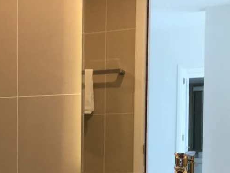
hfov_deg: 26.6
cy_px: 160
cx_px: 12
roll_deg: -1.6
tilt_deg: -0.8
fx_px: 465
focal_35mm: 70
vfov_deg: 20.5
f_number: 2.2
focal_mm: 4.15
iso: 32
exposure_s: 1/50
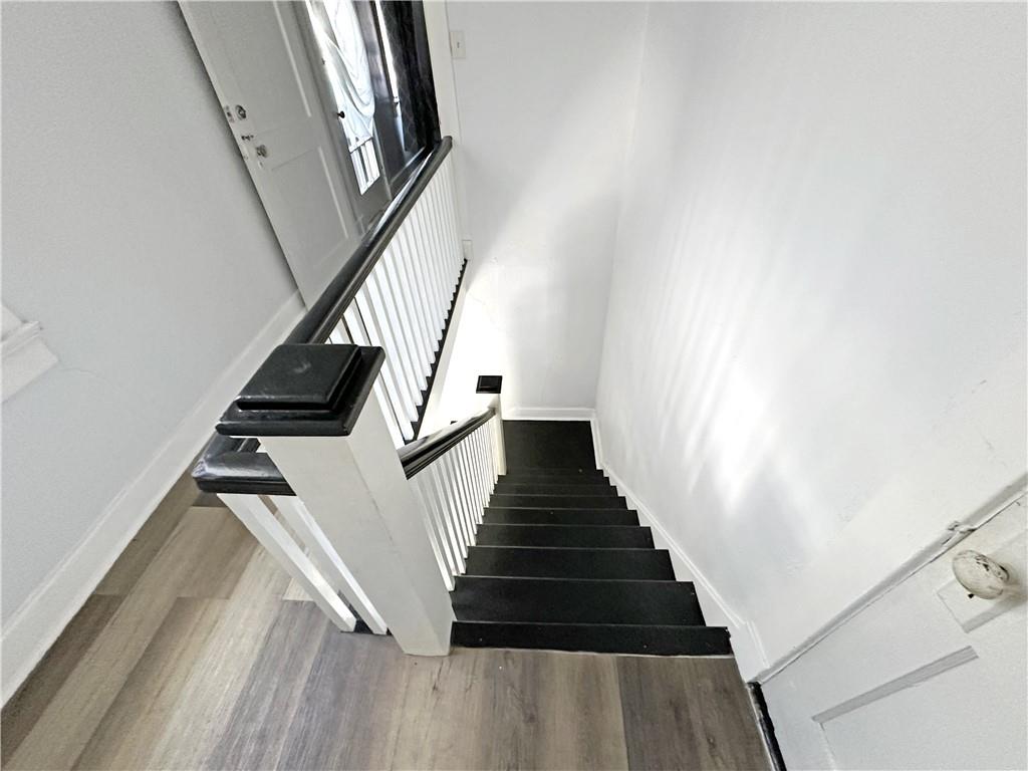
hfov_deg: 102.1
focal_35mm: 14
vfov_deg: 85.7
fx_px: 416
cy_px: 386
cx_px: 514
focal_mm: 2.22
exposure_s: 1/60
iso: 320
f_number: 2.2
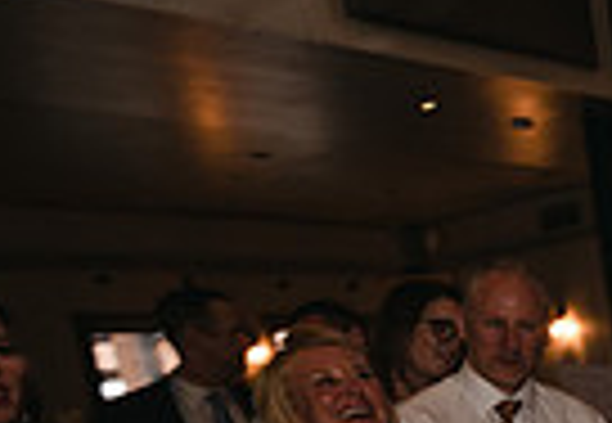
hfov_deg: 21.1
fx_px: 1100
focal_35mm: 64
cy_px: 551
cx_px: 1096
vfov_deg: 20.0
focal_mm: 14
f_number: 4.5
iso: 1000
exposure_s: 1/60
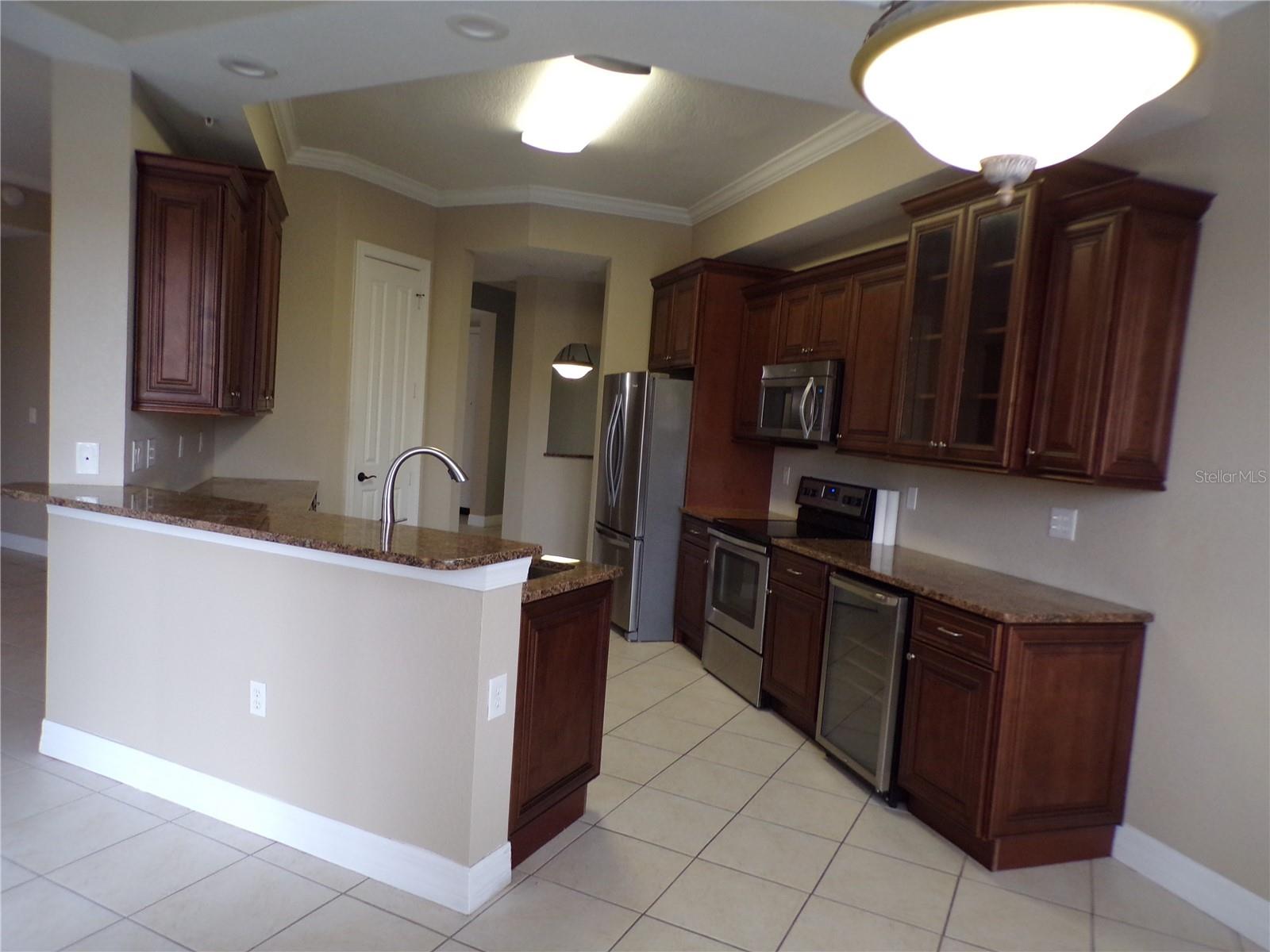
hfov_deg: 71.6
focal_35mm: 24
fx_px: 881
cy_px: 476
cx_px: 635
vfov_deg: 56.8
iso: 200
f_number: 3
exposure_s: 1/34
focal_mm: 4.3
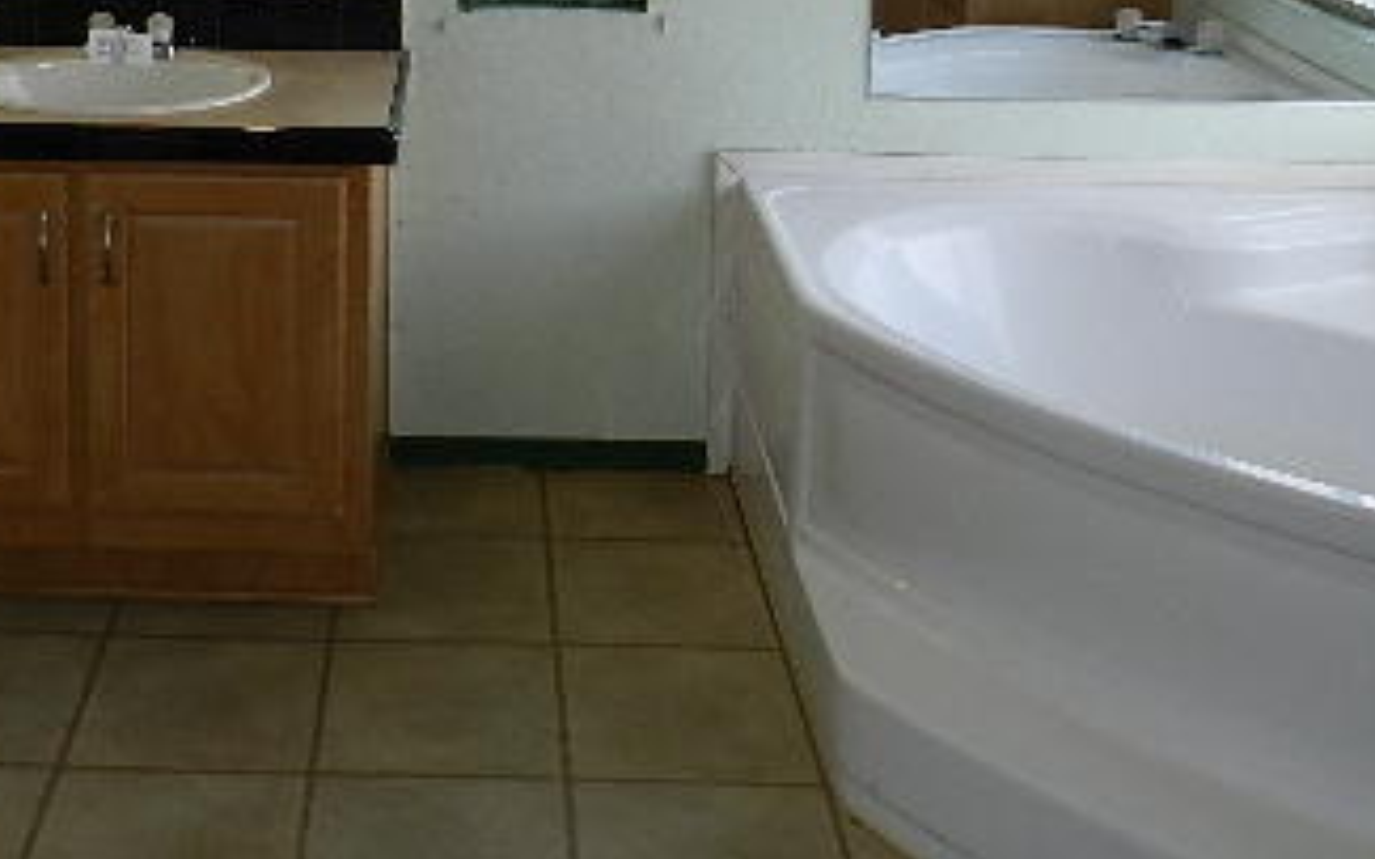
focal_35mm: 48
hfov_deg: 41.1
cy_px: -152
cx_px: 410
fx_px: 1798
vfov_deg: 24.5
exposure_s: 1/160
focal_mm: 4
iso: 160
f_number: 3.4
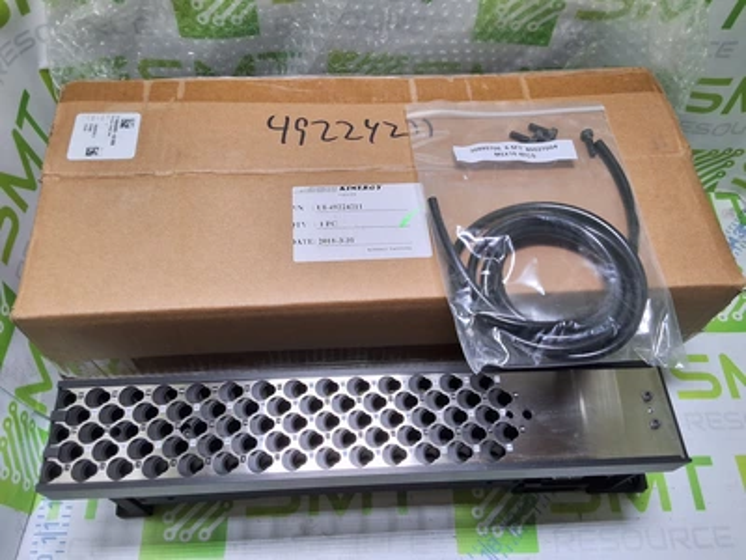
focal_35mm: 28
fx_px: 603
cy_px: 280
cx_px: 373
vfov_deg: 49.7
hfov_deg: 63.4
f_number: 1.9
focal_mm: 2.91
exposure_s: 1/120
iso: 40
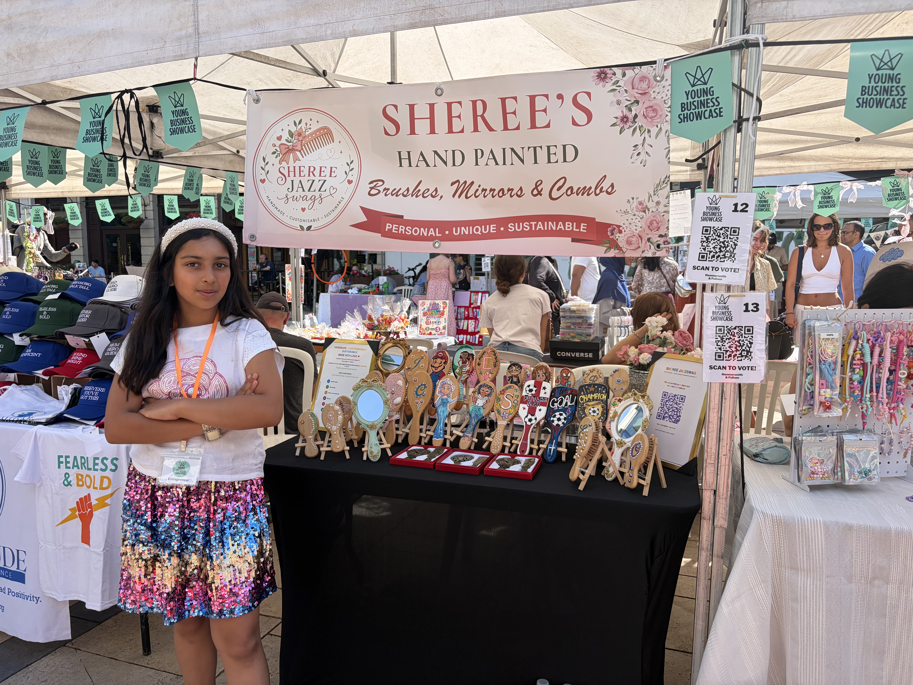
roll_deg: +0.6
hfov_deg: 67.3
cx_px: 456
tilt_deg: -6.8
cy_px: 342
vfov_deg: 53.1
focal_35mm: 26
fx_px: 686
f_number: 1.6
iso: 50
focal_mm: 5.96
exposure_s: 1/1799
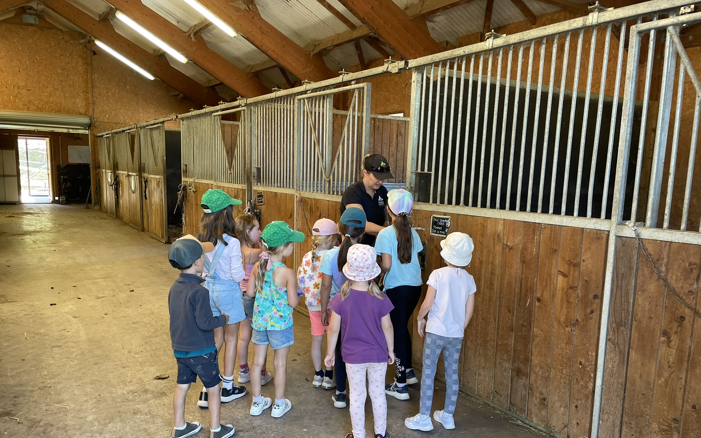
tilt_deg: -9.0
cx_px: 353
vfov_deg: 44.4
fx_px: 535
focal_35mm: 28
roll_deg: -1.3
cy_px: 254
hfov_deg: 66.5
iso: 100
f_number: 1.6
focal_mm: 4.2
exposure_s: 1/100
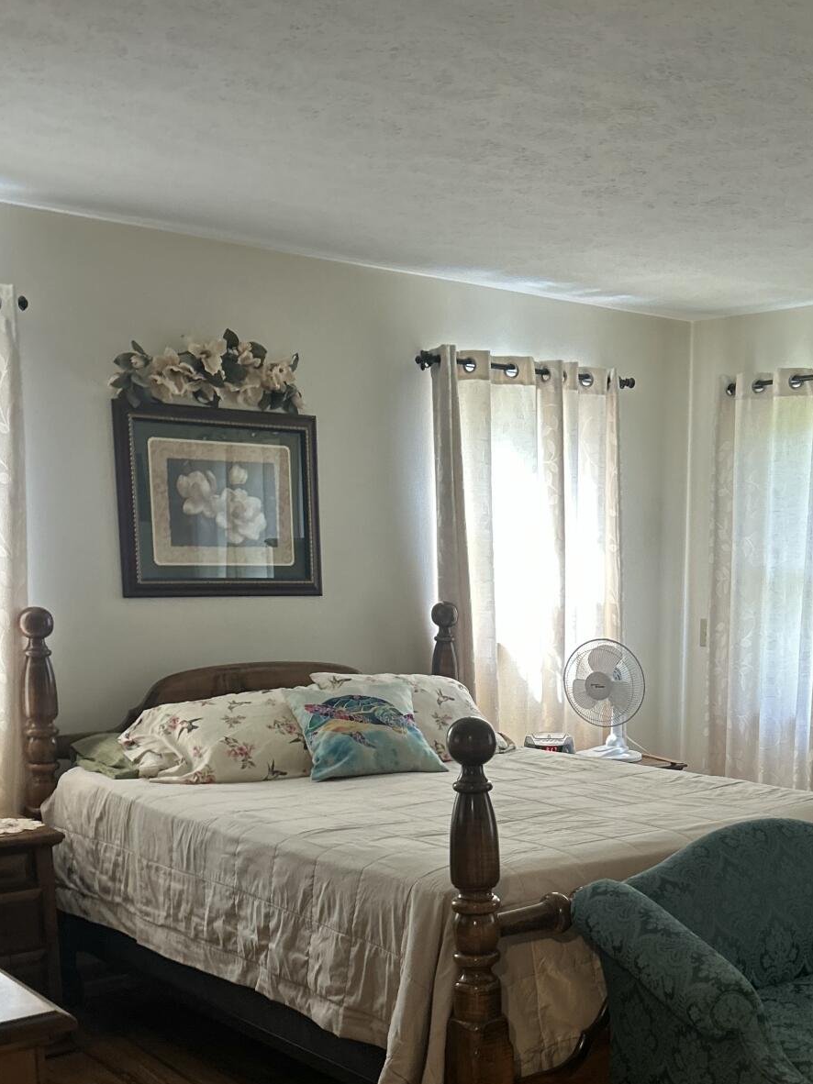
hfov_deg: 32.1
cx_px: 640
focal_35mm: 44
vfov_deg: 41.6
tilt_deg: -13.4
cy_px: 826
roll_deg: -0.4
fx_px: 1378
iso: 250
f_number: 1.5
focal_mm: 5.7
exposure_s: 1/60
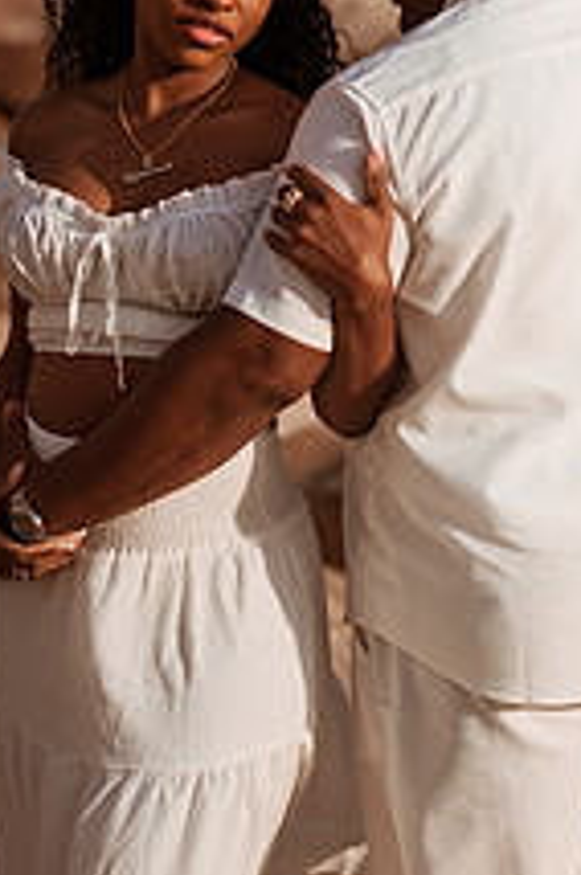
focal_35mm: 122
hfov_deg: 11.2
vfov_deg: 16.5
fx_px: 2963
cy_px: 29
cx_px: 325
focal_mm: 58
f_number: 1.8
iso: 64
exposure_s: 1/8000
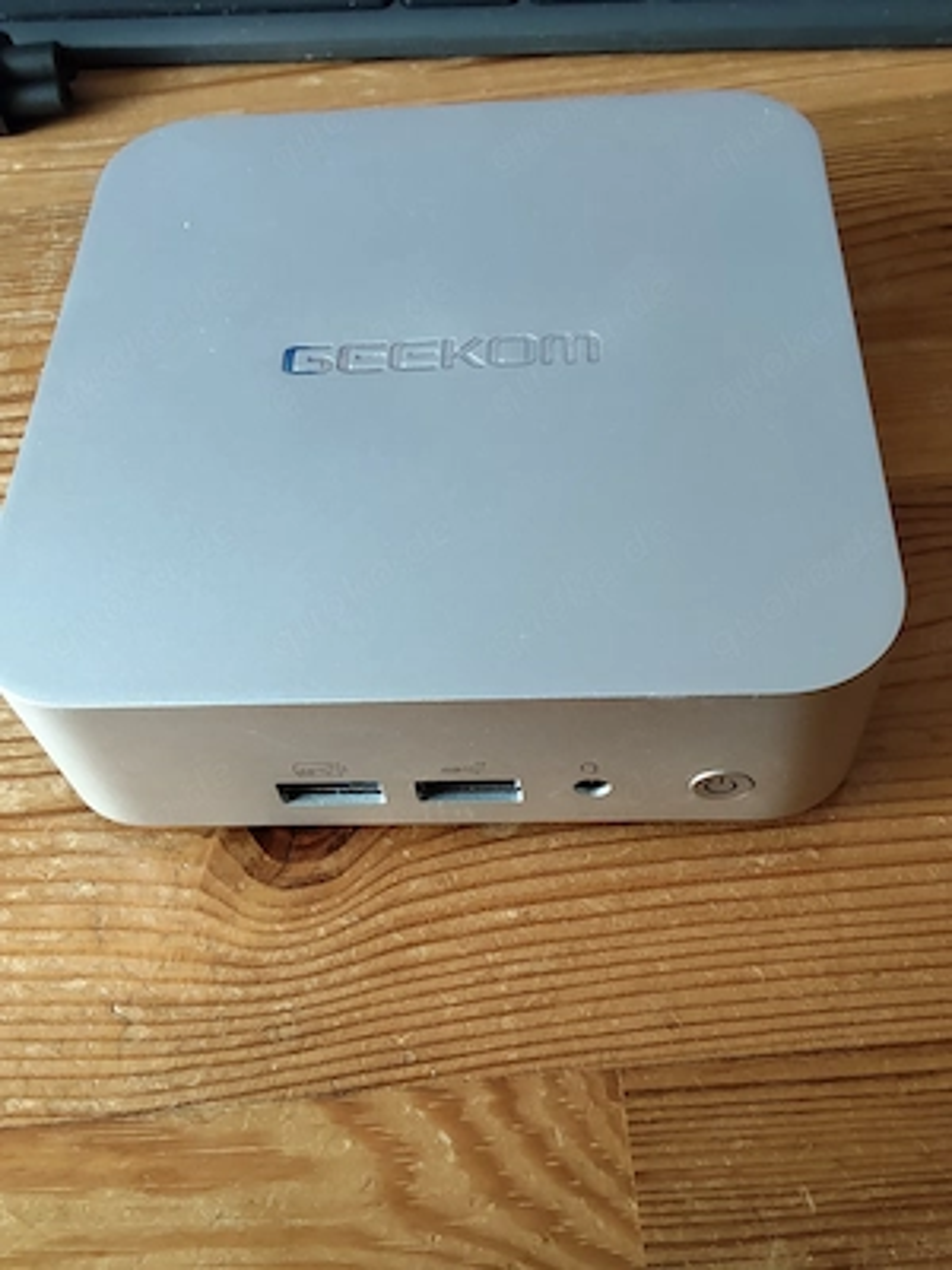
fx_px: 1173
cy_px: 635
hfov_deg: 44.2
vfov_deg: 56.8
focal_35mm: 32
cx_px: 476
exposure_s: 1/50
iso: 320
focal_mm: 2.78
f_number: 2
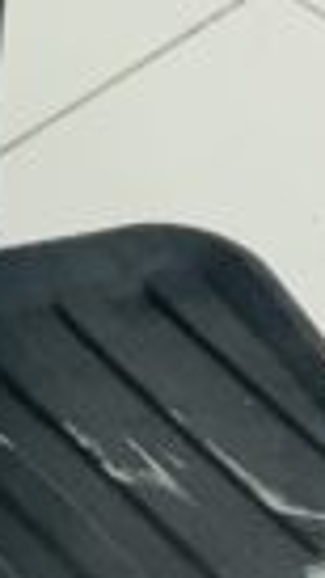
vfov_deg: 6.3
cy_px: -709
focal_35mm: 332
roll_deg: -8.1
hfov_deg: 3.6
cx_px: -380
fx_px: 5089
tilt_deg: -29.7
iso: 16
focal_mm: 6
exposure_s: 1/97
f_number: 2.4
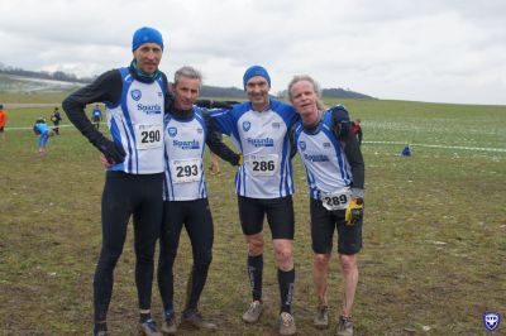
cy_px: 168
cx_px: 253
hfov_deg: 46.4
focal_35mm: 42
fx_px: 590
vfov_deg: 31.8
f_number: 6.3
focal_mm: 28
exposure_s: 1/250
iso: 200
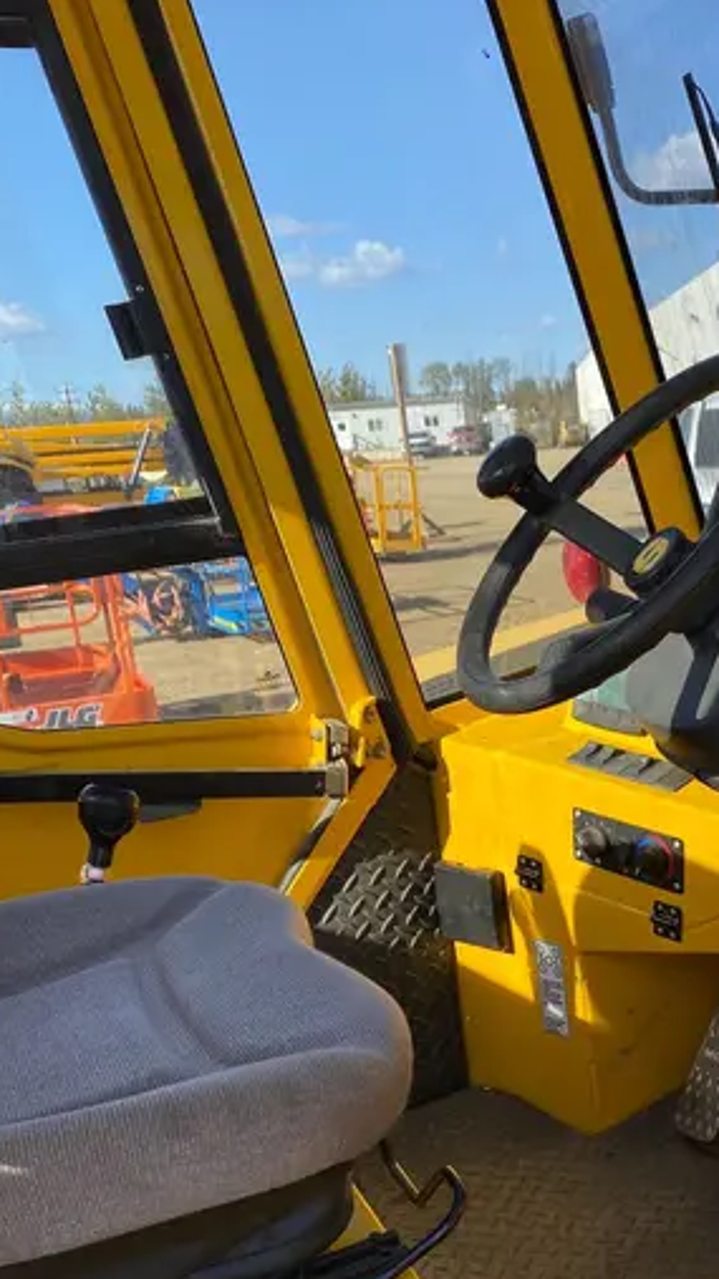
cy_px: 861
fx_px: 1390
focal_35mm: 41
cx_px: 676
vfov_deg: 48.5
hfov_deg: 27.7
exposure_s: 1/965
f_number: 1.8
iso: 32
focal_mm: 4.25
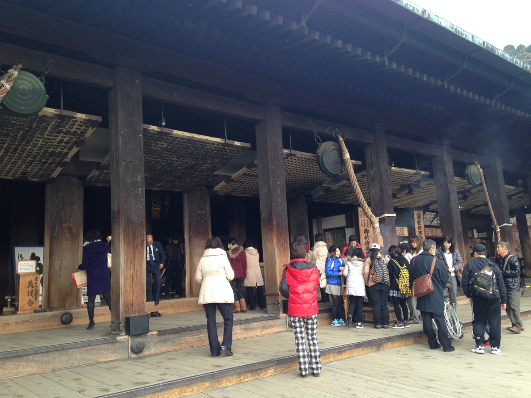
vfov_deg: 42.9
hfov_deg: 55.4
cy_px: 199
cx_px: 266
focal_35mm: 33
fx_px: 506
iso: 100
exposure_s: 1/120
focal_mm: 4.12
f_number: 2.4
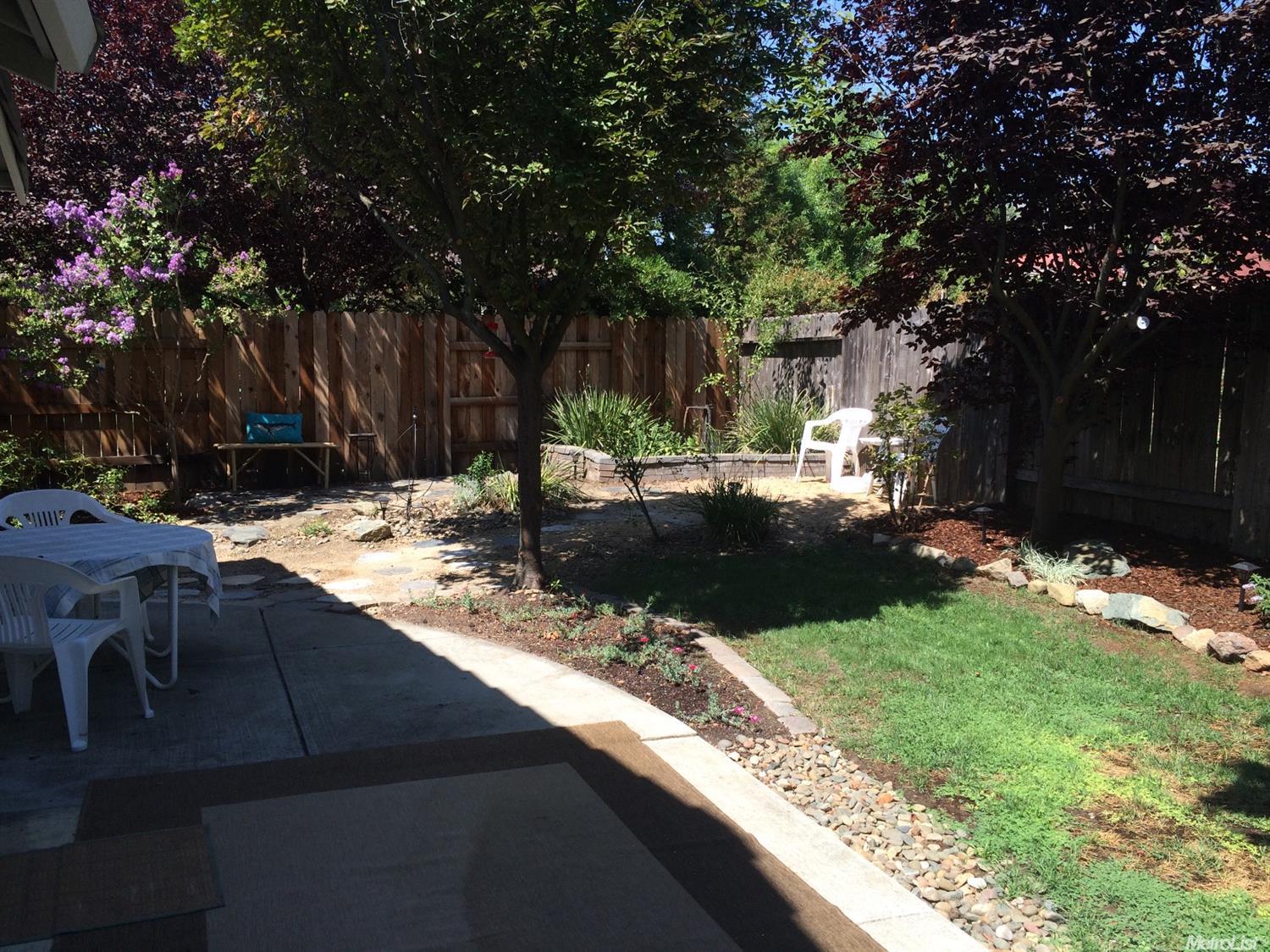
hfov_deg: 61.7
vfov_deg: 48.2
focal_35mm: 29
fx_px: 1064
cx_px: 635
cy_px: 476
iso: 32
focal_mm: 4.15
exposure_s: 1/1026
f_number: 2.2
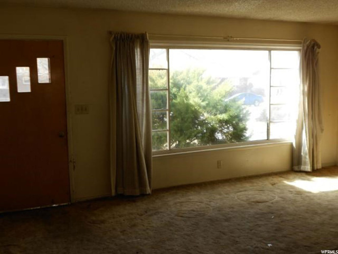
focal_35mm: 37
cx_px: 169
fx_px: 361
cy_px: 127
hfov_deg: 50.1
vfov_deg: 38.7
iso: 80
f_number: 3.9
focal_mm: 6.7
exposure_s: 1/60
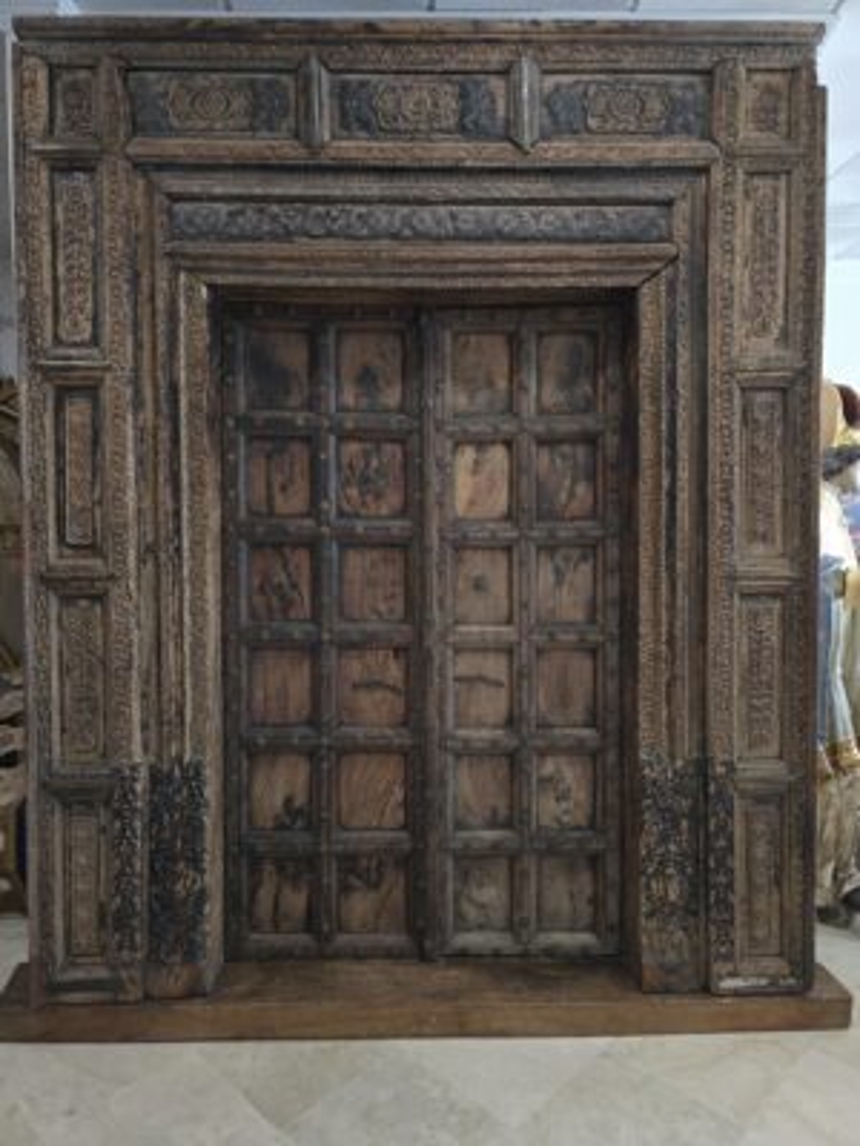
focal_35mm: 23
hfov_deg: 58.9
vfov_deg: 73.9
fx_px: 762
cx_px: 430
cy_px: 573
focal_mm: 6.3
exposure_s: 1/100
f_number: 1.7
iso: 160
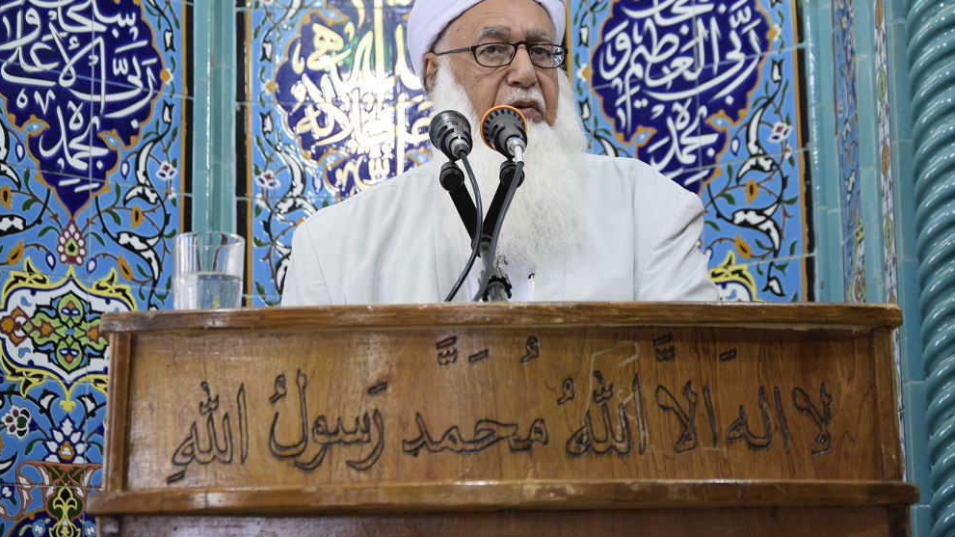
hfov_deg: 23.2
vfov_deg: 13.1
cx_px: 477
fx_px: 2329
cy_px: 221
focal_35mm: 92
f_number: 5
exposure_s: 1/50
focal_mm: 58
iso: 1000
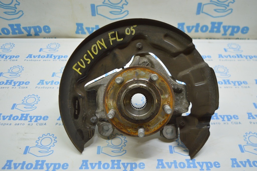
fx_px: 246
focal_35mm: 34
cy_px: 86
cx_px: 128
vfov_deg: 38.3
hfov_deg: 55.1
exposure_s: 1/60
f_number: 3.8
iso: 400
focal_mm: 23
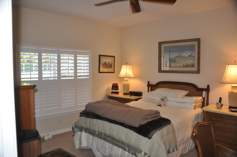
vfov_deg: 47.8
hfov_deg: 67.4
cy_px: 78
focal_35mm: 27
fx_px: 178
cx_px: 118
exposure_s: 1/60
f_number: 3.5
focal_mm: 18
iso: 800
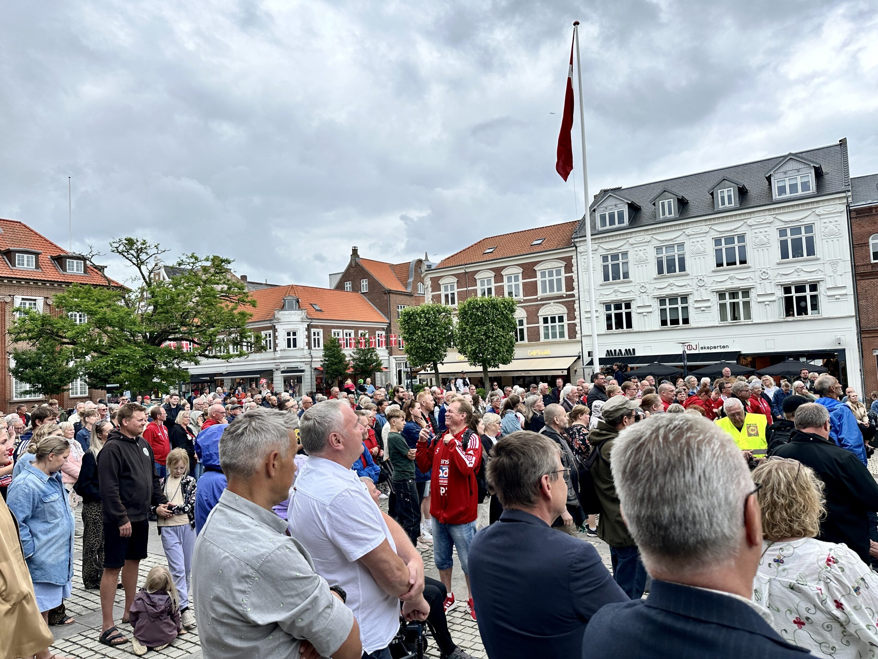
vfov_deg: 56.8
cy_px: 330
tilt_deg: +3.0
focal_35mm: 24
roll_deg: +2.0
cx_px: 439
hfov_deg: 71.6
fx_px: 609
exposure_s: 1/2155
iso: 80
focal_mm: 6.86
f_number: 1.78
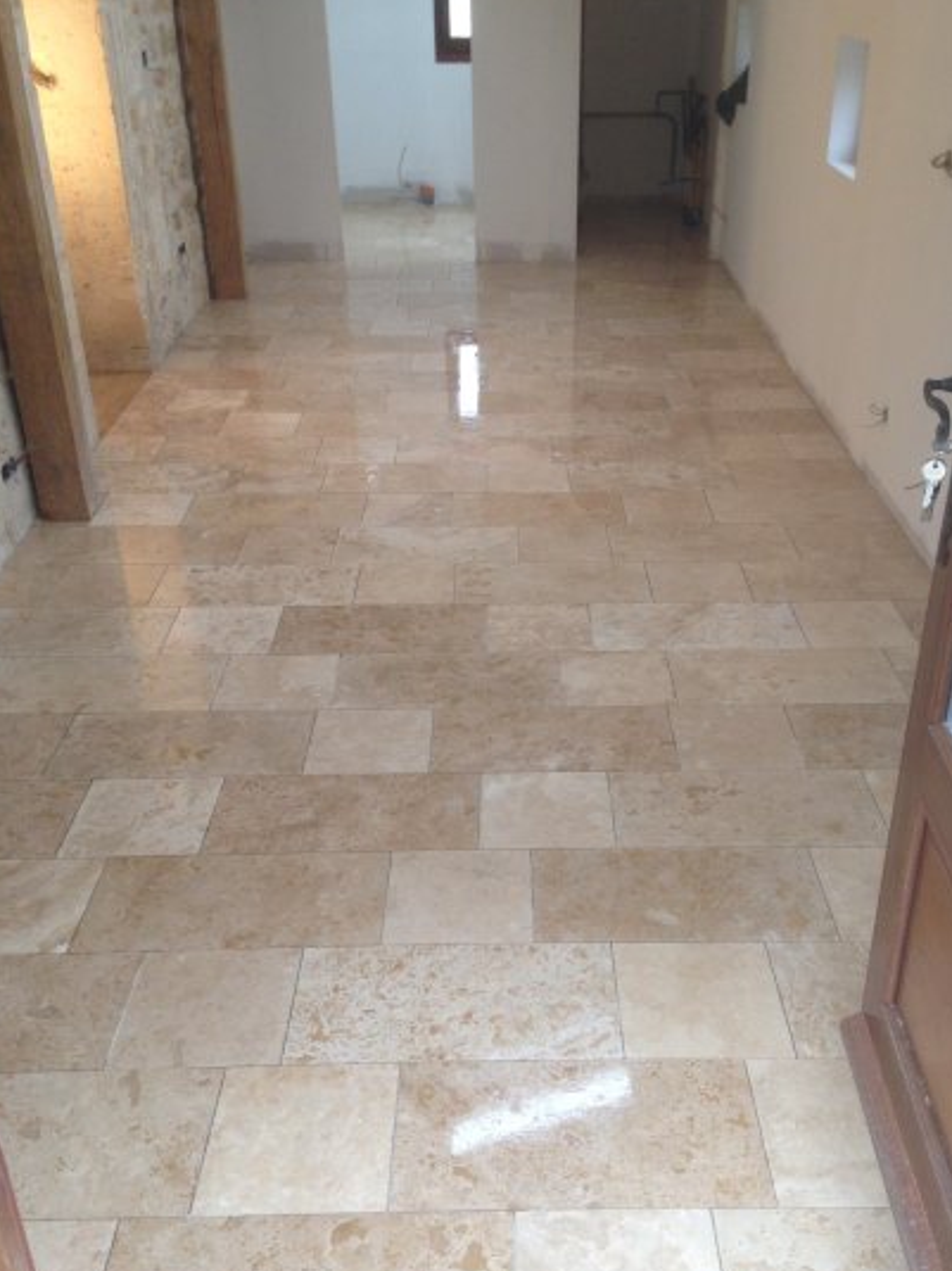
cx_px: 513
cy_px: 689
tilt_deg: -30.3
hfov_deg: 38.6
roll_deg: +0.3
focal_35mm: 37
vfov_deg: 50.1
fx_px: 1357
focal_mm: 4.12
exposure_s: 1/20
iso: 80
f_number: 2.4
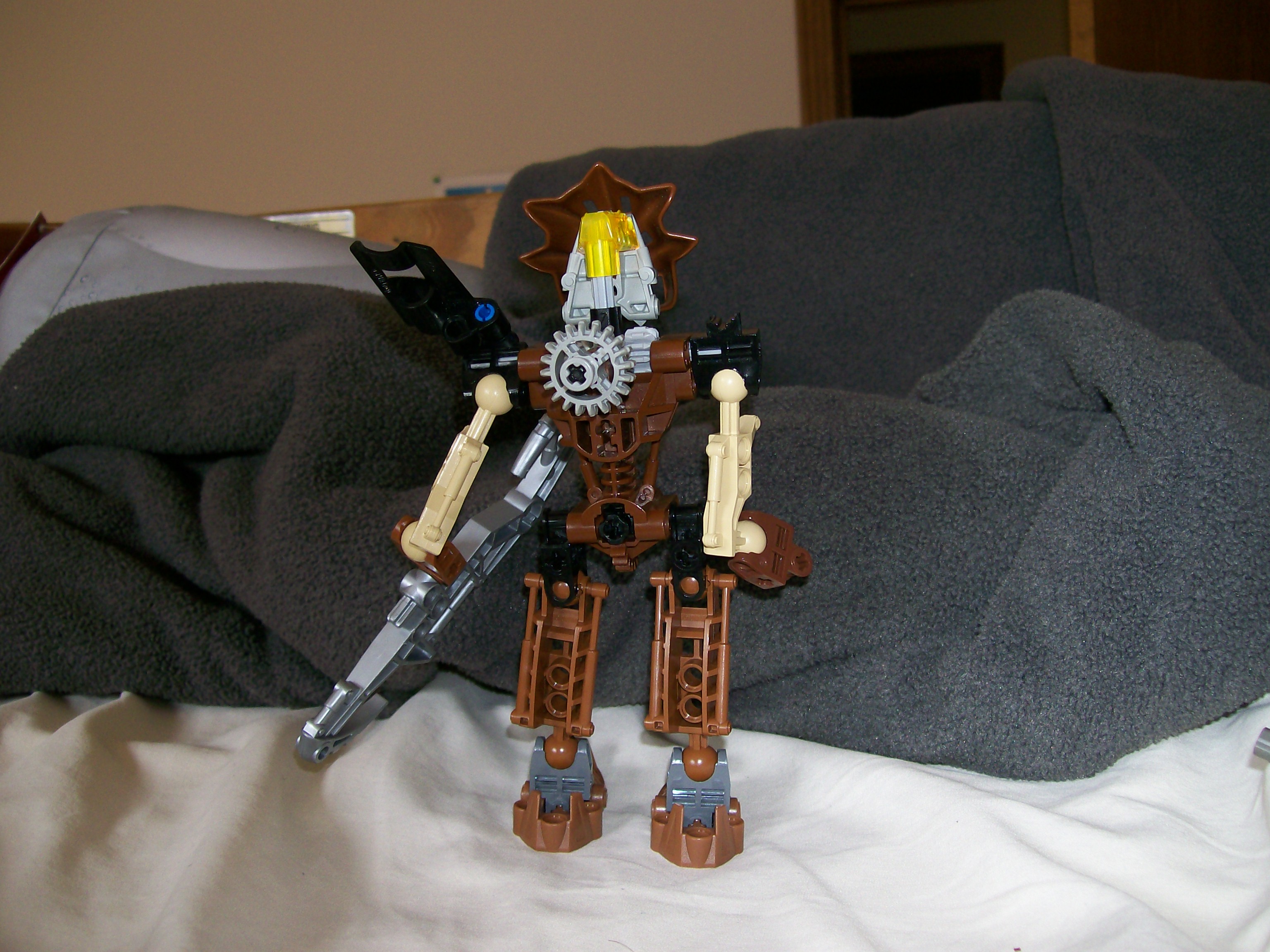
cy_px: 476
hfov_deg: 51.4
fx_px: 1321
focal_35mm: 36
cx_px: 635
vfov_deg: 39.7
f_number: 2.7
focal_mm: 6
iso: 80
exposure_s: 1/64
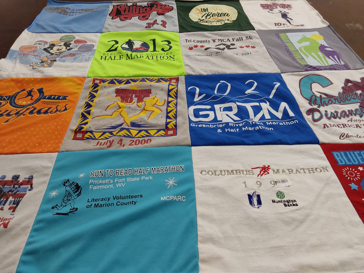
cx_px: 182
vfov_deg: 49.7
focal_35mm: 28
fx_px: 294
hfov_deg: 63.4
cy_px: 136
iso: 64
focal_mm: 2.91
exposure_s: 1/60
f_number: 1.9
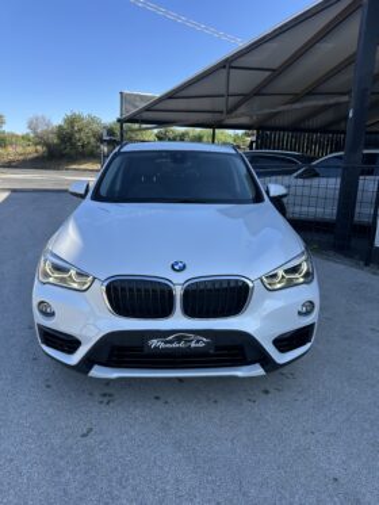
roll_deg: -3.0
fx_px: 350
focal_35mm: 24
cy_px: 252
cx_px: 190
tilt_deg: -12.1
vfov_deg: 71.6
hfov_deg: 56.8
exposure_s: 1/1562
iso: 80
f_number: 1.78
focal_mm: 6.86
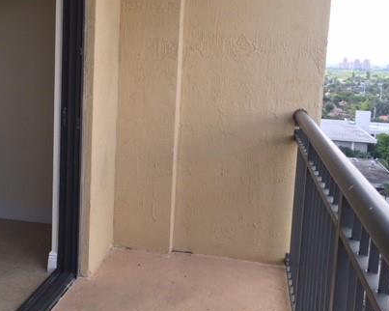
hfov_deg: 40.4
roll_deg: -1.9
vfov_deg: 33.3
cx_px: 114
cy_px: 130
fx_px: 518
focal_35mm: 45
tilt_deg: -6.8
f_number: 2.2
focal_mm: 4.15
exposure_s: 1/237
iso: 25
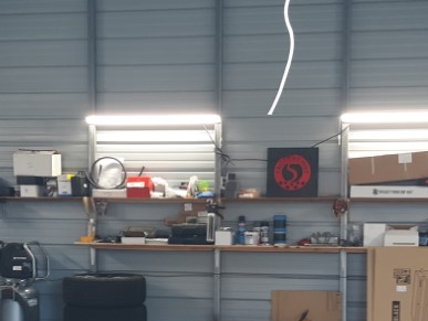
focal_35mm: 74
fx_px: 916
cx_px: 186
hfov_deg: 26.3
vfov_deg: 19.6
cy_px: 291
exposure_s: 1/40
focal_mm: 3.7
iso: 50
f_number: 1.7
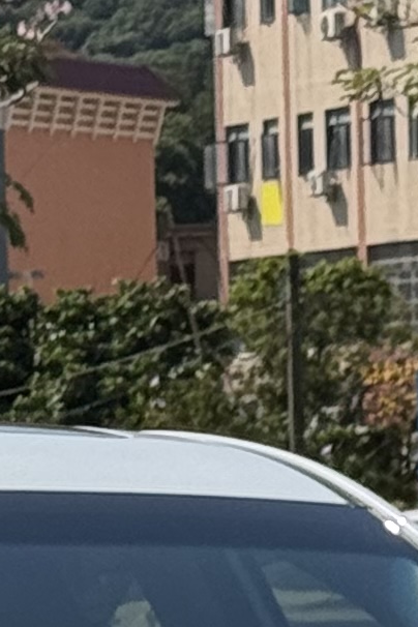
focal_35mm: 332
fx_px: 5782
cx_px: 99
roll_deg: +2.1
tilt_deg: -6.2
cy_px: 1001
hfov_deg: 4.1
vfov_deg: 6.1
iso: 64
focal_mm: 6.76
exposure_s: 1/6410
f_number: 1.78
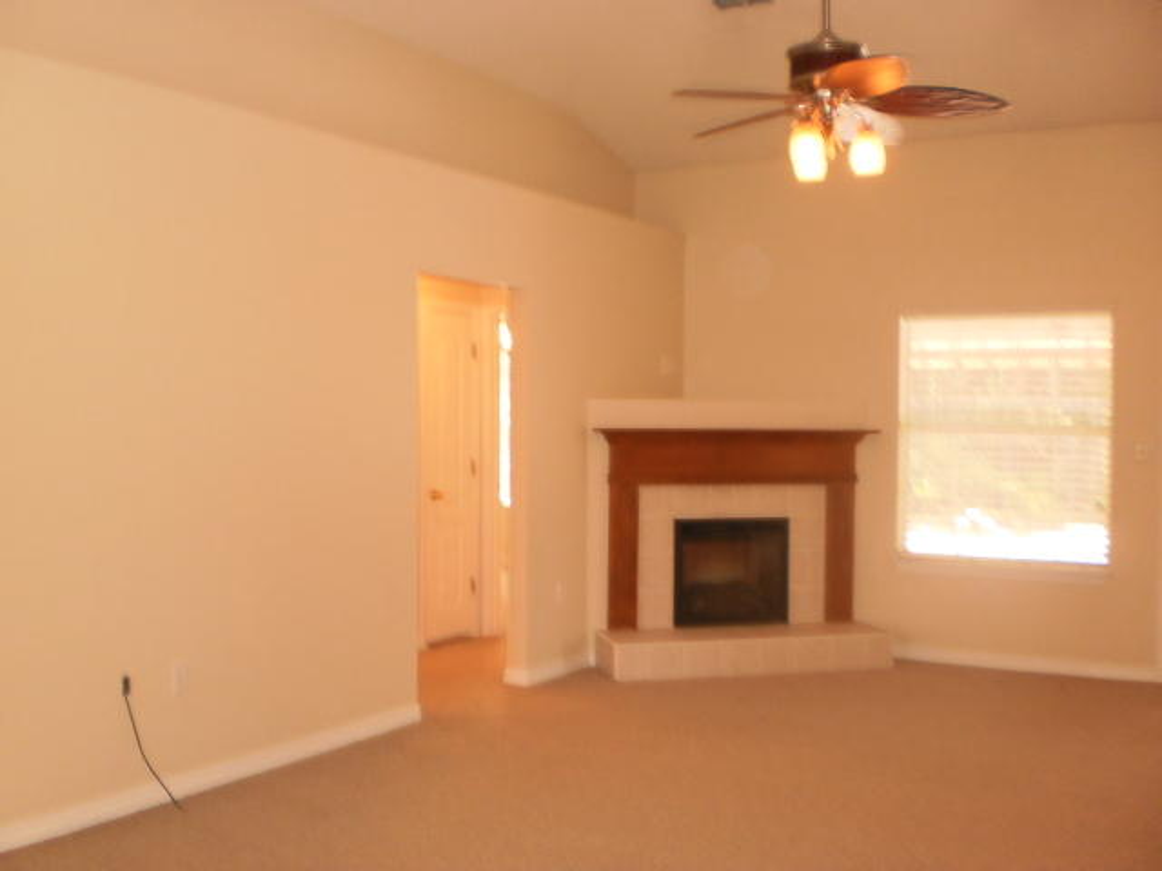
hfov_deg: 51.4
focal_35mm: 36
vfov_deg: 39.7
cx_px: 581
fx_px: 1208
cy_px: 436
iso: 250
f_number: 3.1
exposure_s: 1/30
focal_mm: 6.3
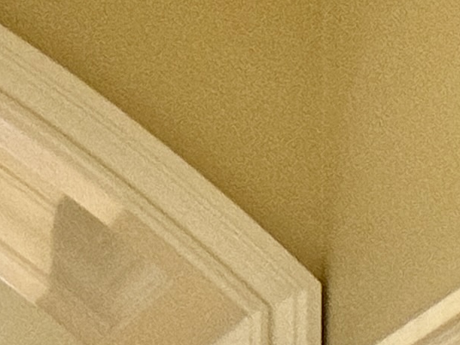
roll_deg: -0.8
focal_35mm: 317
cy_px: 1102
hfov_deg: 6.3
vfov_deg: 4.5
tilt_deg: +1.5
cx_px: 236
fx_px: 4212
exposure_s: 1/55
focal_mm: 6.76
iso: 250
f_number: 1.78
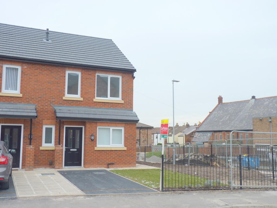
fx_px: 312
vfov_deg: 36.8
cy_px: 104
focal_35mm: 39
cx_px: 138
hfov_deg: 47.9
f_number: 3
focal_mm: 6.9
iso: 80
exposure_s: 1/200
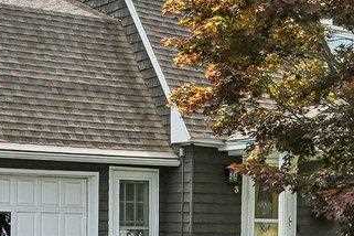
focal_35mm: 102
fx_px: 1003
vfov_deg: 13.1
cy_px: 275
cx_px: 178
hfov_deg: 20.0
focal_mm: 16
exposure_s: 1/500
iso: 400
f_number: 8
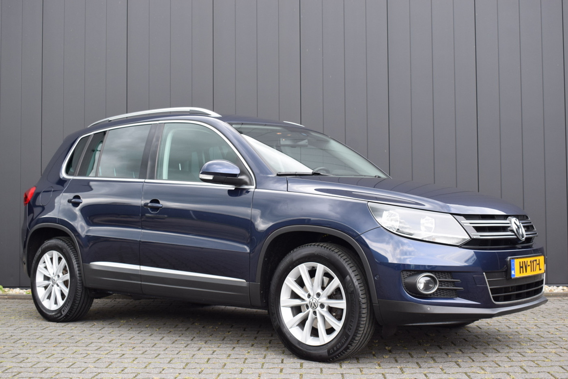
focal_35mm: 46
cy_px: 190
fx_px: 734
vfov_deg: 28.9
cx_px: 284
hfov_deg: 42.3
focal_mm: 31
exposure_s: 1/200
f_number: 7.1
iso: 400
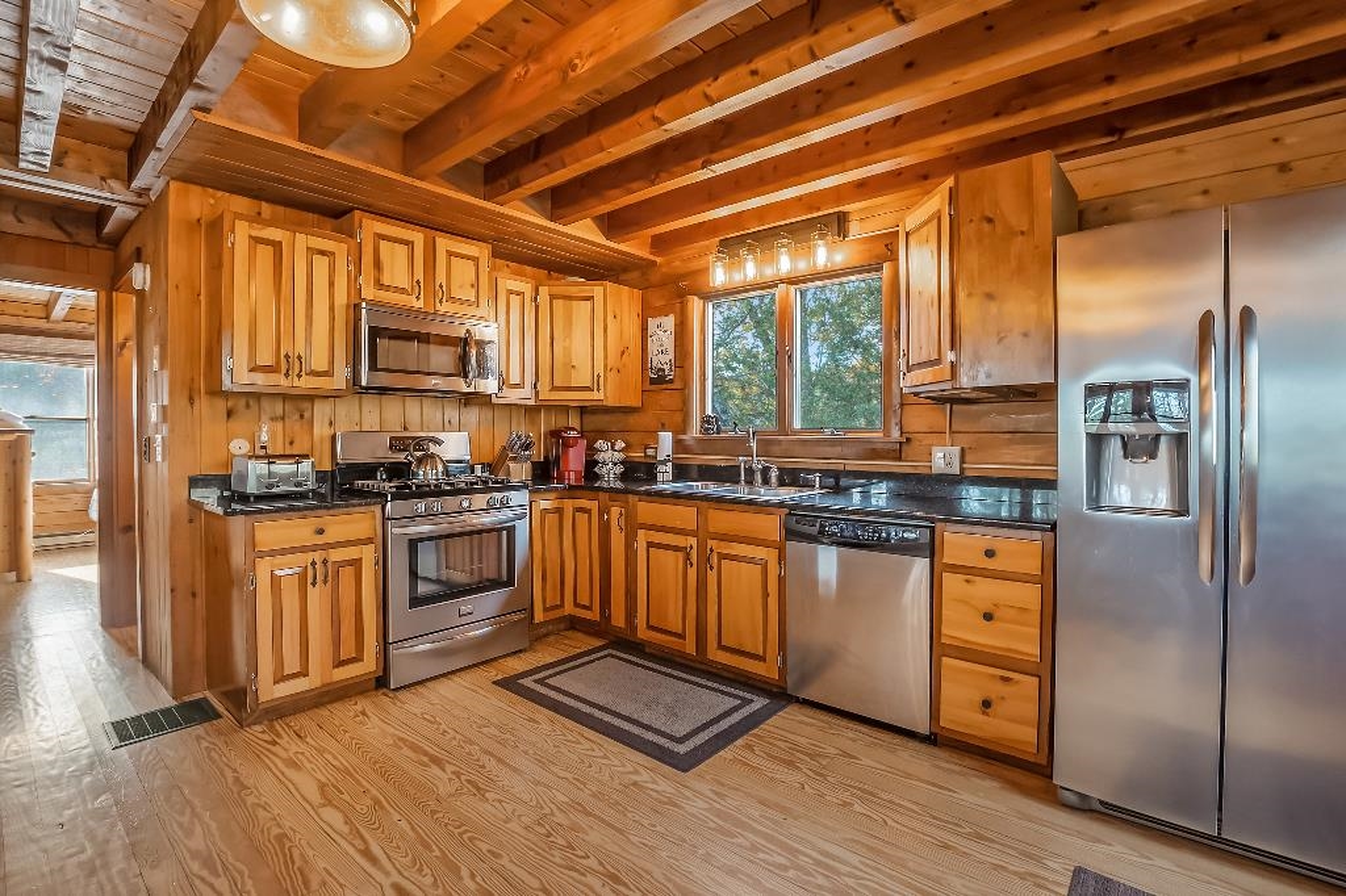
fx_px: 561
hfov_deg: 100.4
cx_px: 673
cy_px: 448
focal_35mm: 15
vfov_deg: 77.3
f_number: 8
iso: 500
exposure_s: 1/60
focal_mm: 10
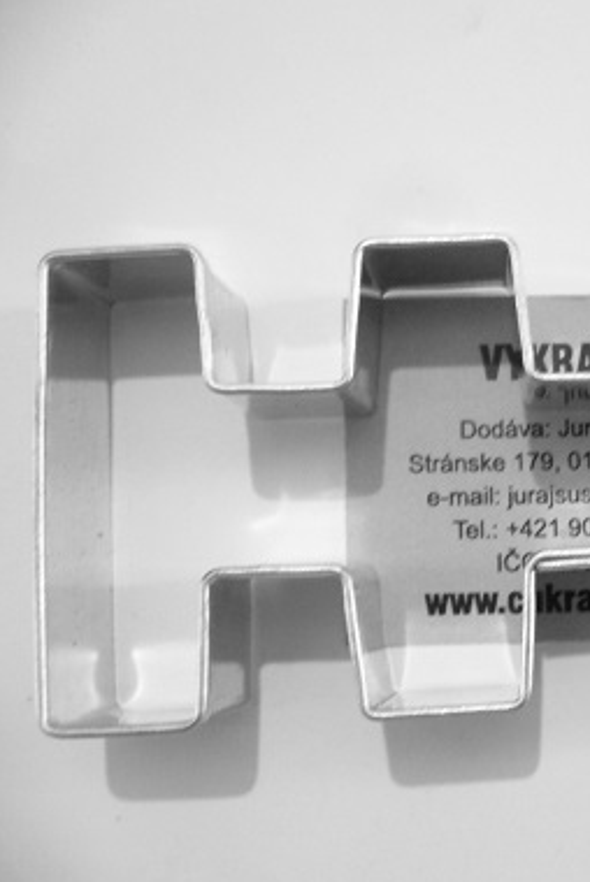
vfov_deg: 40.3
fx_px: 1202
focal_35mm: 49
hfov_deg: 26.1
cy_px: 441
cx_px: 592
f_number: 2.8
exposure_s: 1/2.5
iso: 200
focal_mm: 5.8
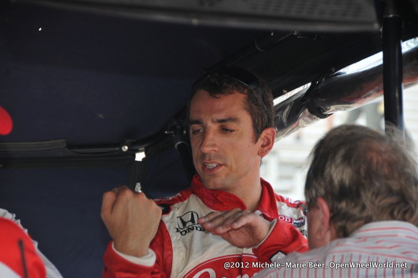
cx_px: 209
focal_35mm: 195
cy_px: 139
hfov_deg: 10.6
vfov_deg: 7.0
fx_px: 2262
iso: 250
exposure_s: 1/250
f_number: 5.6
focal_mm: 130
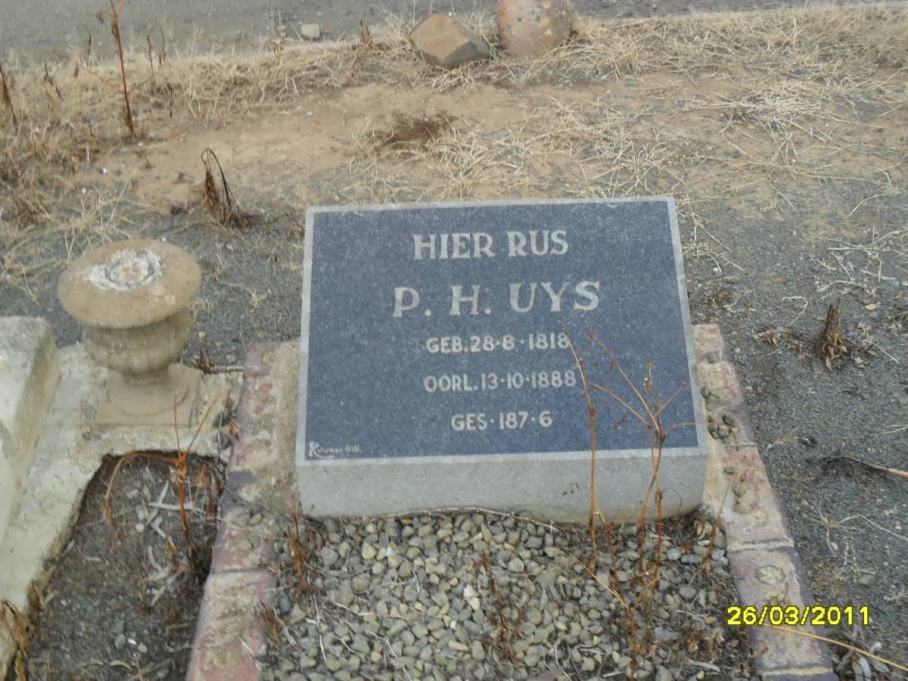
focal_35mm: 44
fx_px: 1154
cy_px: 340
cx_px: 454
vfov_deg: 32.9
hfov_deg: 42.9
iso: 100
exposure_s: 1/45
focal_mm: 7.8
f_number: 4.5
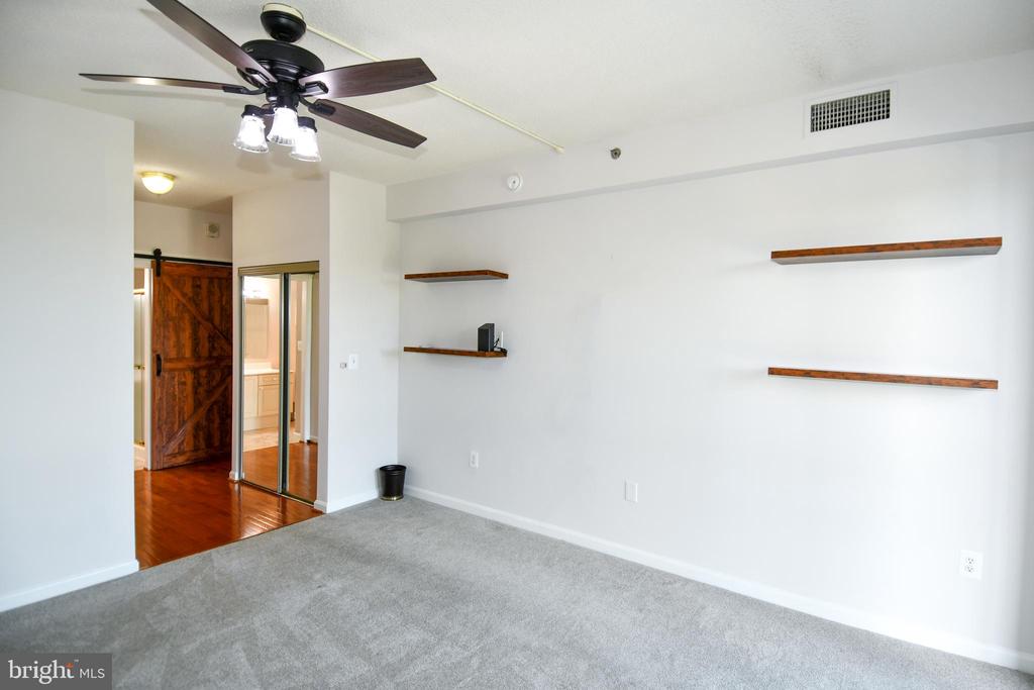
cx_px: 517
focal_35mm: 18
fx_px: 517
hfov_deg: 90.0
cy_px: 345
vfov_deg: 67.4
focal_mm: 12
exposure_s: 1/60
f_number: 4
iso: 220
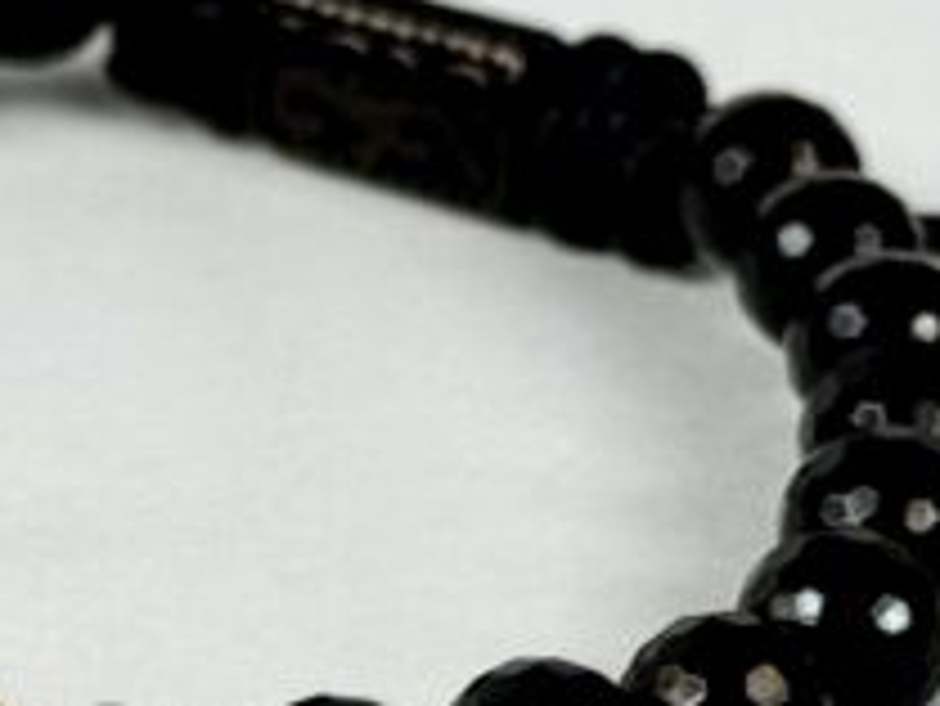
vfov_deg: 6.3
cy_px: 378
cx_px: -9
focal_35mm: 235
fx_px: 6385
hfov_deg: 8.4
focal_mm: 6.76
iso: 64
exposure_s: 1/12500
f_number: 1.78
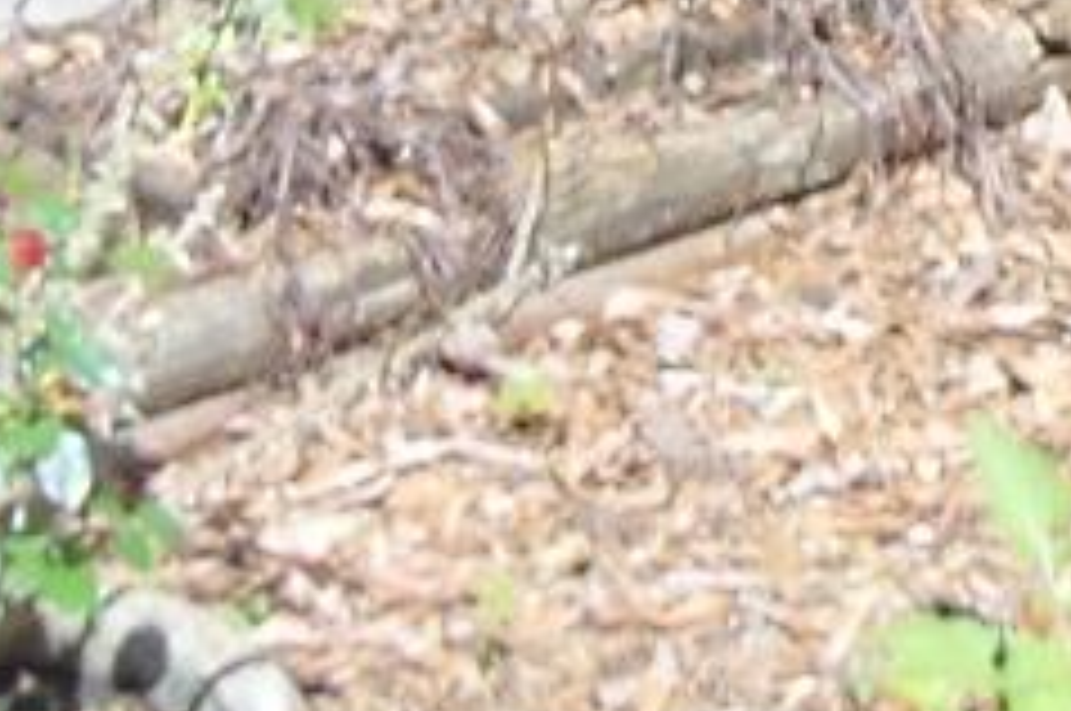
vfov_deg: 9.0
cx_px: 819
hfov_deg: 14.5
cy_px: -801
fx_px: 4189
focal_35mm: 141
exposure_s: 1/500
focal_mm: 4.5
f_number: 3
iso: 80
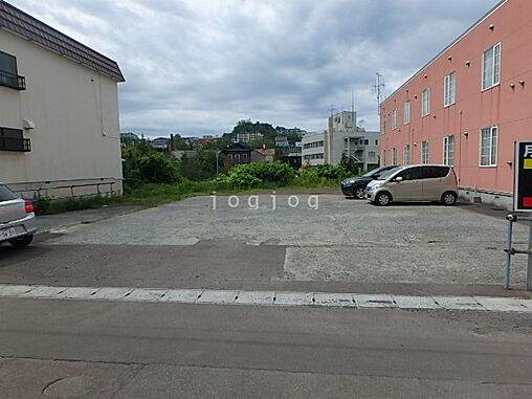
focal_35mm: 21
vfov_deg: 63.4
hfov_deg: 79.0
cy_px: 200
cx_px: 266
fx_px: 323
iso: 125
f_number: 6
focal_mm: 3.7
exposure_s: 1/640
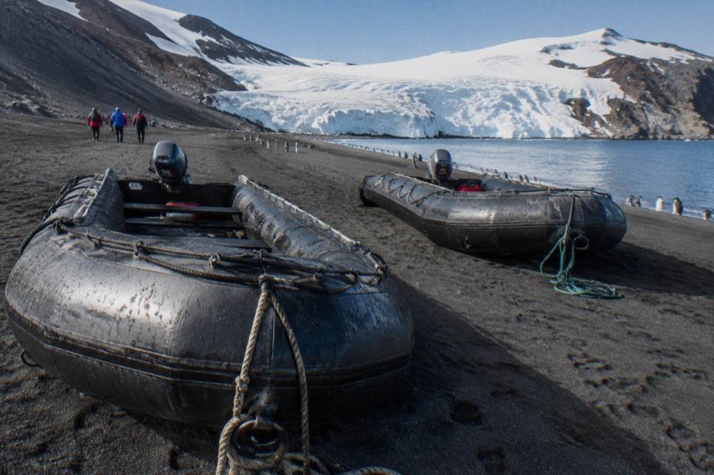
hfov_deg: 48.5
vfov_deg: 33.4
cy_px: 238
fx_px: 793
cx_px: 357
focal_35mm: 40
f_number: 8
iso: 500
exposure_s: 1/400
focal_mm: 40
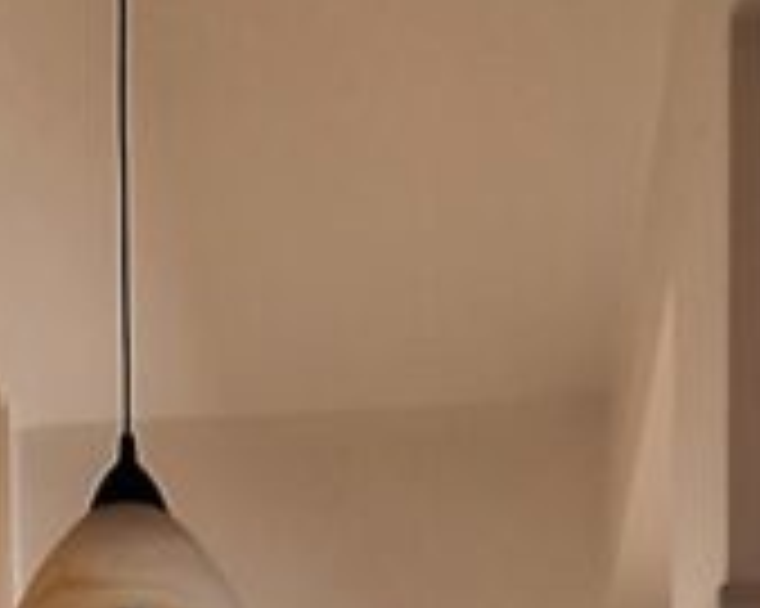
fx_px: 1731
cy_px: 1455
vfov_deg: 14.0
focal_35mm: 77
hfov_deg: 24.7
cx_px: 333
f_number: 2.2
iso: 125
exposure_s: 1/50
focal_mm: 1.74
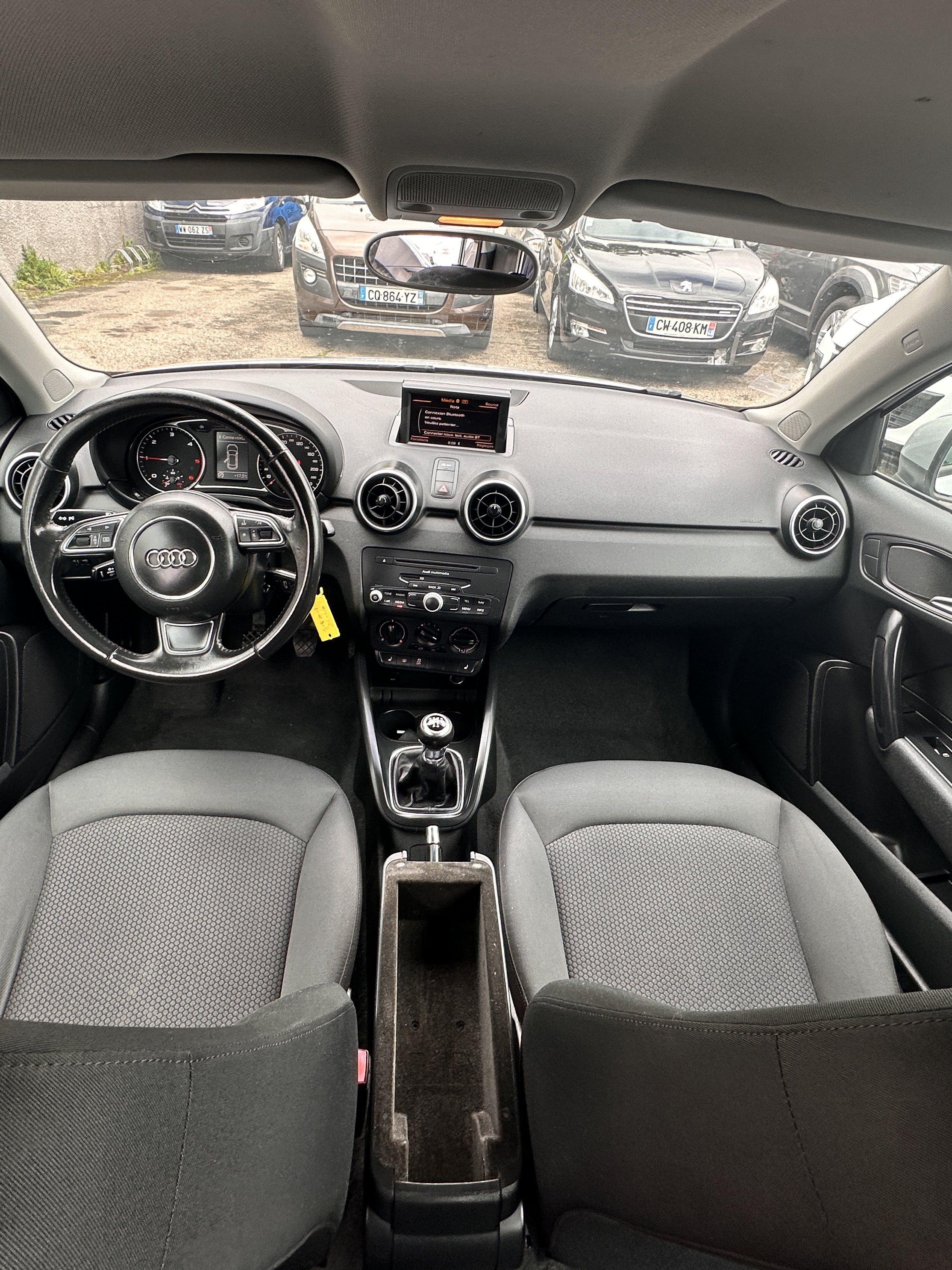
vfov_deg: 84.7
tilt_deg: -32.3
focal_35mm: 19
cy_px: 639
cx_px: 438
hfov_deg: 68.6
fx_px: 697
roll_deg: -4.3
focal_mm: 2.22
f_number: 2.2
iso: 50
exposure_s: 1/99
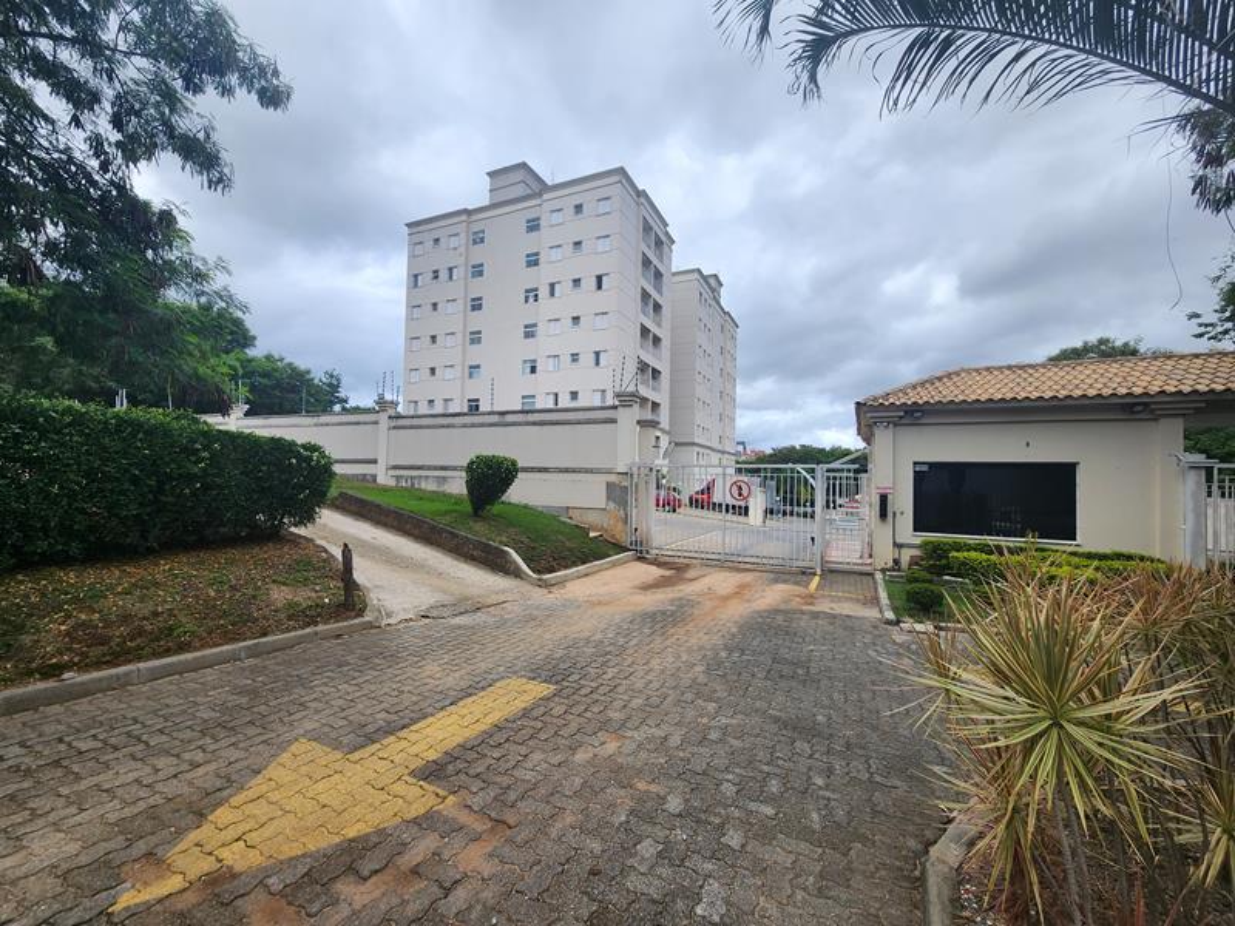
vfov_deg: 89.9
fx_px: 464
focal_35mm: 13
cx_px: 618
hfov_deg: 106.2
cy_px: 463
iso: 50
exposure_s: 1/2333
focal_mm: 2.2
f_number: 2.2
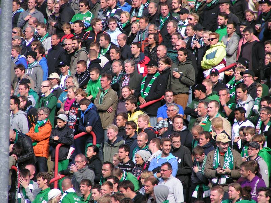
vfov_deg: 3.9
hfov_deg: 5.2
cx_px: 136
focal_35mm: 380
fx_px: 2975
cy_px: 102
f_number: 3.5
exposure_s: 1/400
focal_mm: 58
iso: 50
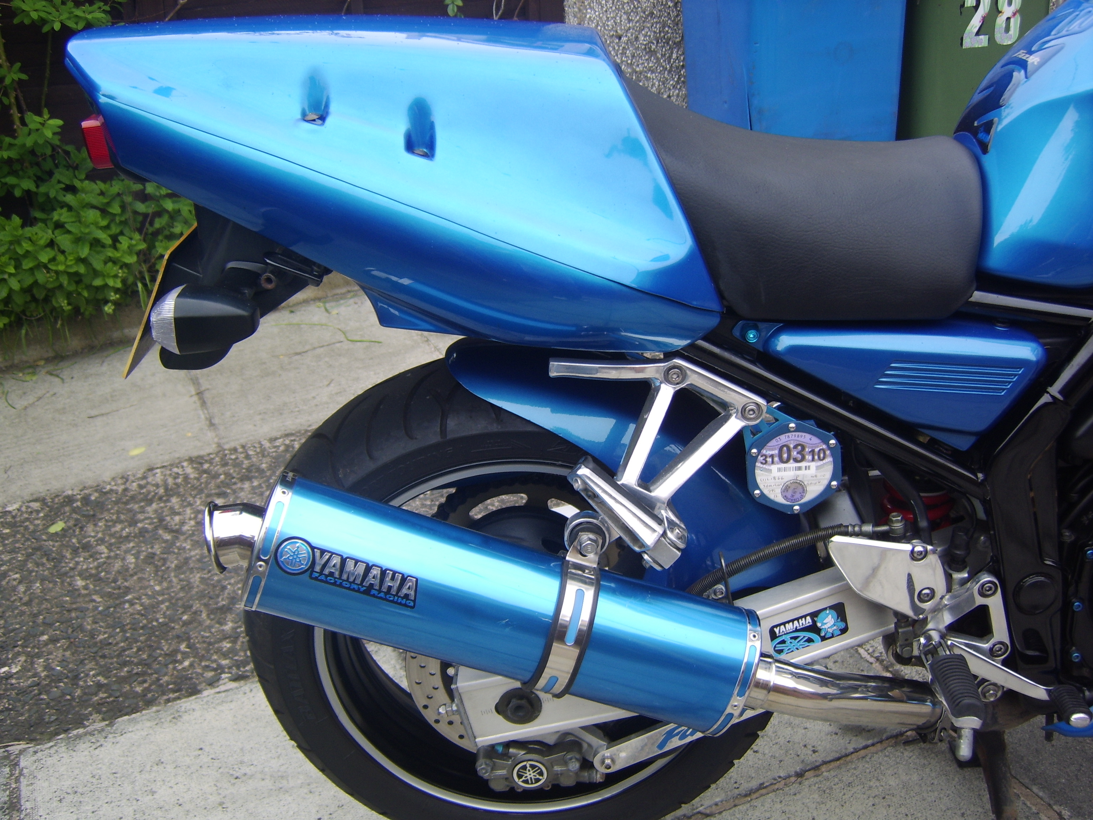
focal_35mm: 31
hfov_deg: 58.4
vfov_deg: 45.4
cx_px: 546
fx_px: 979
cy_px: 410
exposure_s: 1/192
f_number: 2.7
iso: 71
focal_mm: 8.13
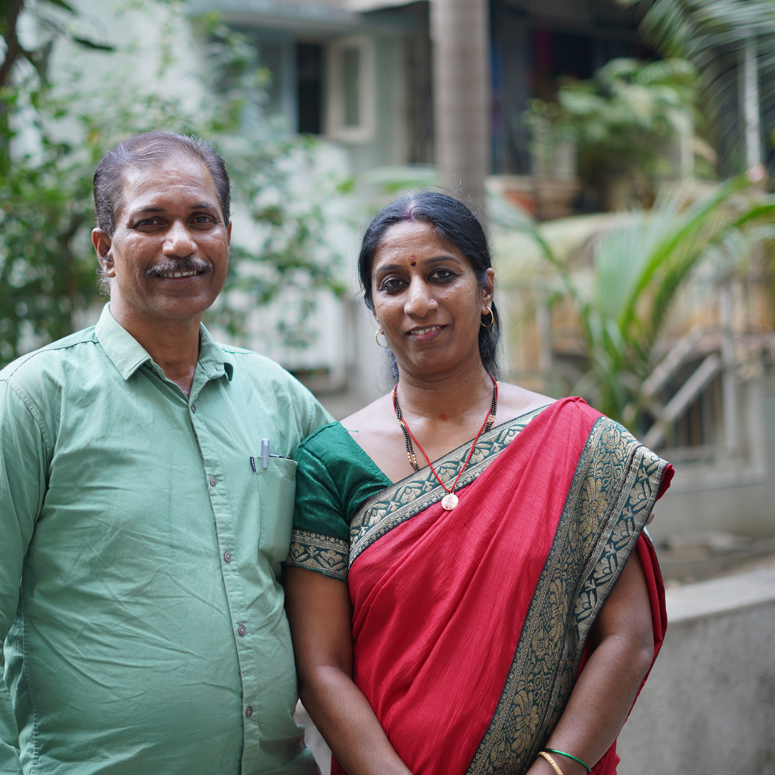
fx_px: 1621
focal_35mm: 64
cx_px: 324
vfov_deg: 26.9
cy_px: 389
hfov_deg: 26.8
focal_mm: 50
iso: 100
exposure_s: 1/100
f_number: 1.8
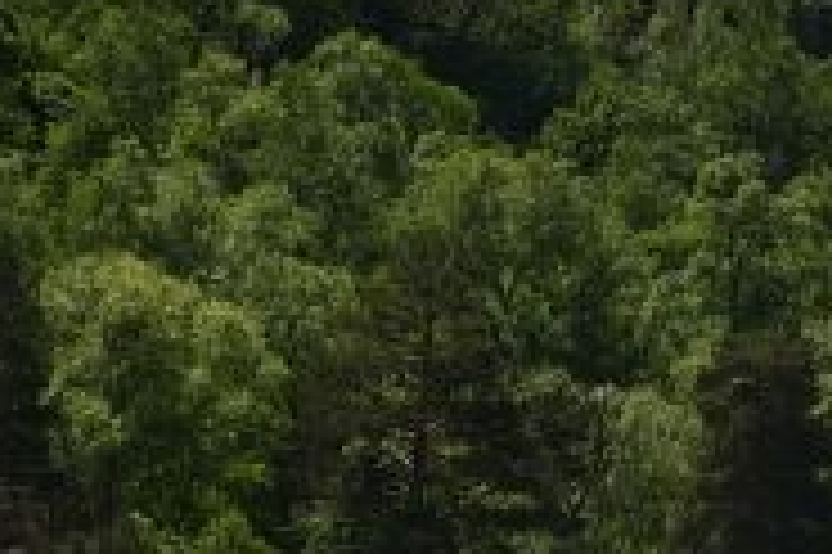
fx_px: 9098
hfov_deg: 4.9
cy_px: -628
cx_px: 2829
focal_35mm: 394
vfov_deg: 3.4
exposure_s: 1/125
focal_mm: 56
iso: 100
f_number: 14
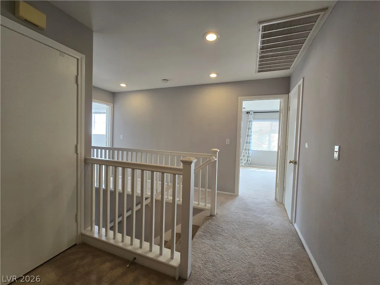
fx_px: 143
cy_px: 142
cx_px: 190
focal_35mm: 13
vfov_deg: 89.9
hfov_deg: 106.2
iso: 100
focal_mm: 2.2
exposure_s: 1/60
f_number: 2.2
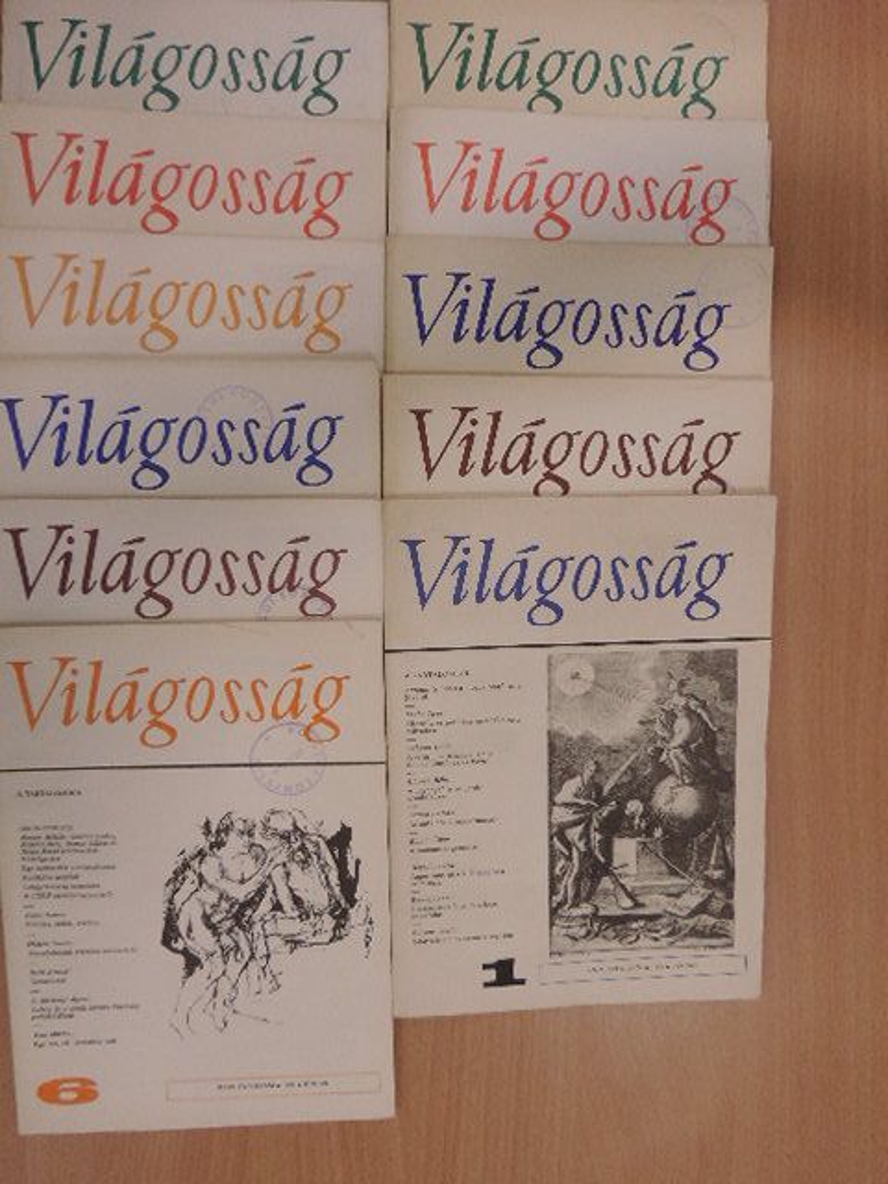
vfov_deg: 60.0
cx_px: 444
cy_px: 592
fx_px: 1026
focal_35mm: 30
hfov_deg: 46.8
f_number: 3.1
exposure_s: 1/100
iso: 400
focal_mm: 5.3
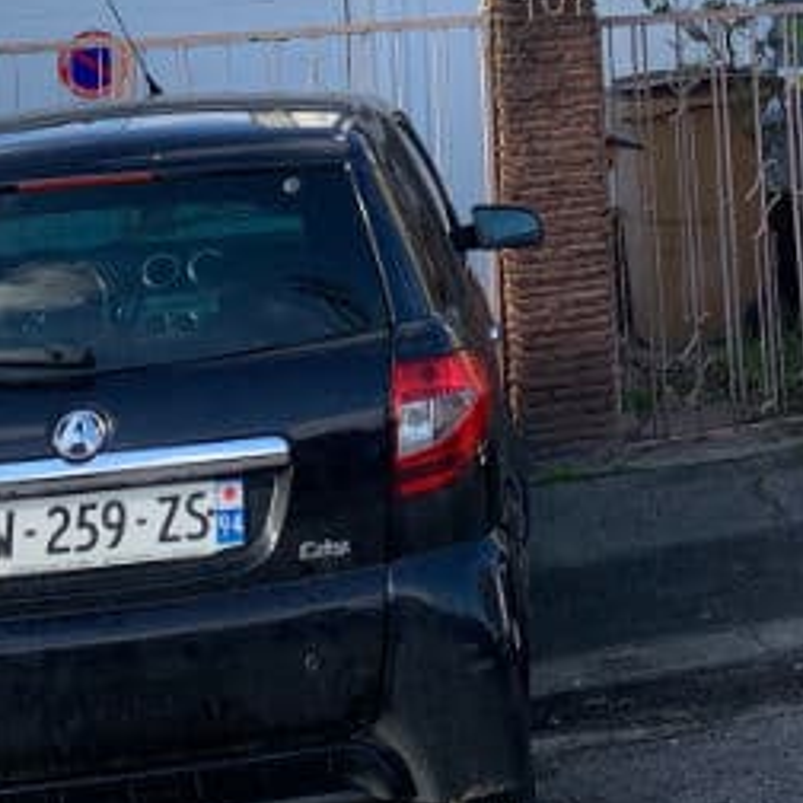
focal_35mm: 79
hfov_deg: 21.5
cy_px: -156
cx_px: 711
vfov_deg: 20.5
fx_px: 2073
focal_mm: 4.2
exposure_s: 1/1001
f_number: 1.8
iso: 25
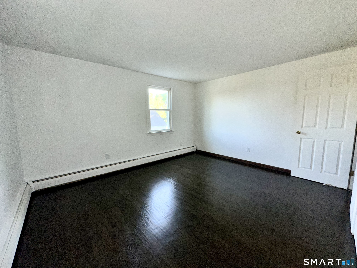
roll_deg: +0.5
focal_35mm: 14
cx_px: 178
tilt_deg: -6.8
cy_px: 134
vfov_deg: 85.7
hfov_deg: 102.1
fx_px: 144
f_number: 2.2
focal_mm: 2.22
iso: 64
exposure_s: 1/122
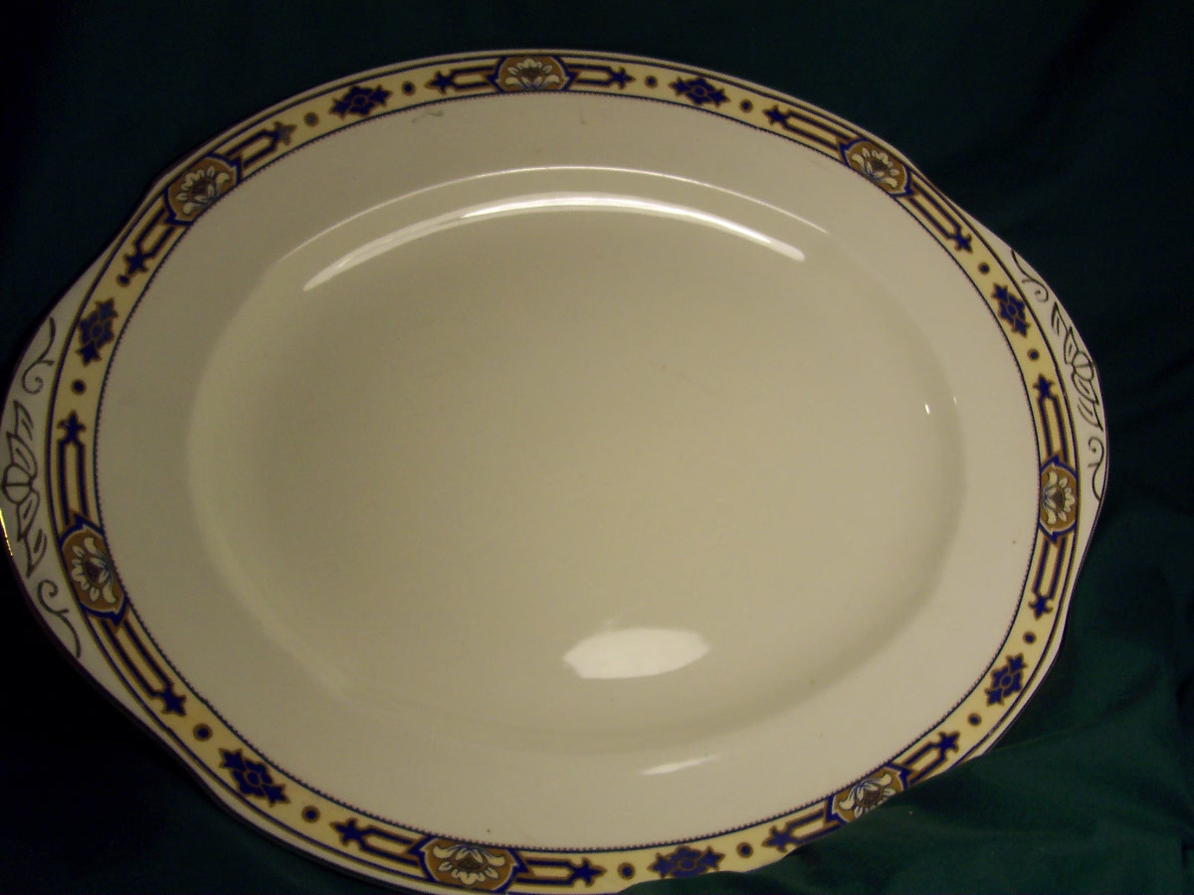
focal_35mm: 37
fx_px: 1276
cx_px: 597
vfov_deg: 38.7
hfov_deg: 50.1
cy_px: 448
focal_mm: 5.6
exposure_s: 1/180
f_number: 2.8
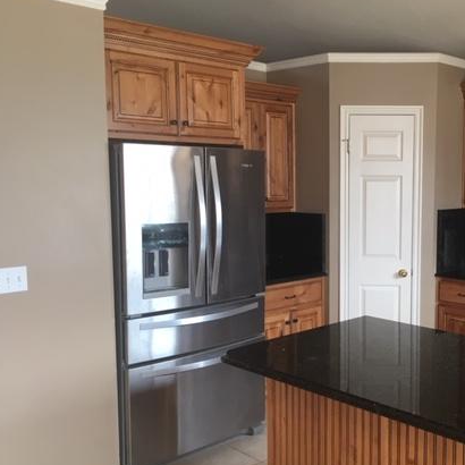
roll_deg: +0.8
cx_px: 357
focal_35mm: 40
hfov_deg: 40.5
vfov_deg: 41.8
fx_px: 608
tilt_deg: -4.4
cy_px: 245
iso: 32
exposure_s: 1/30
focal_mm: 4.15
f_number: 2.2
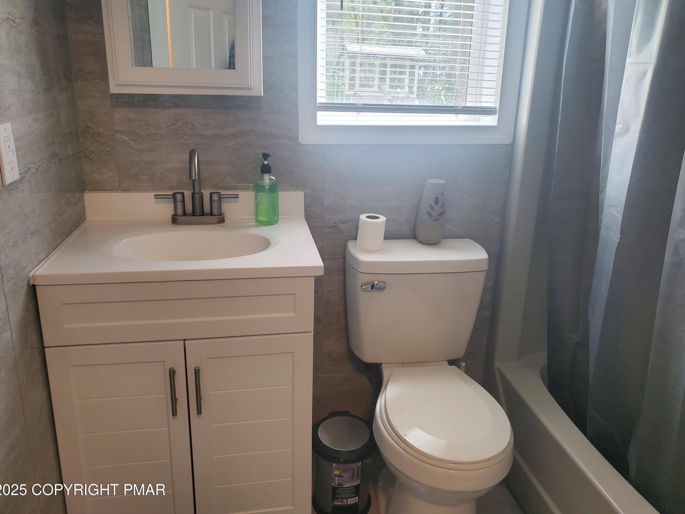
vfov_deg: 51.3
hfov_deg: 65.3
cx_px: 337
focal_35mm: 27
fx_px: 534
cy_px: 247
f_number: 2.4
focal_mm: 4.3
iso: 100
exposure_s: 1/76
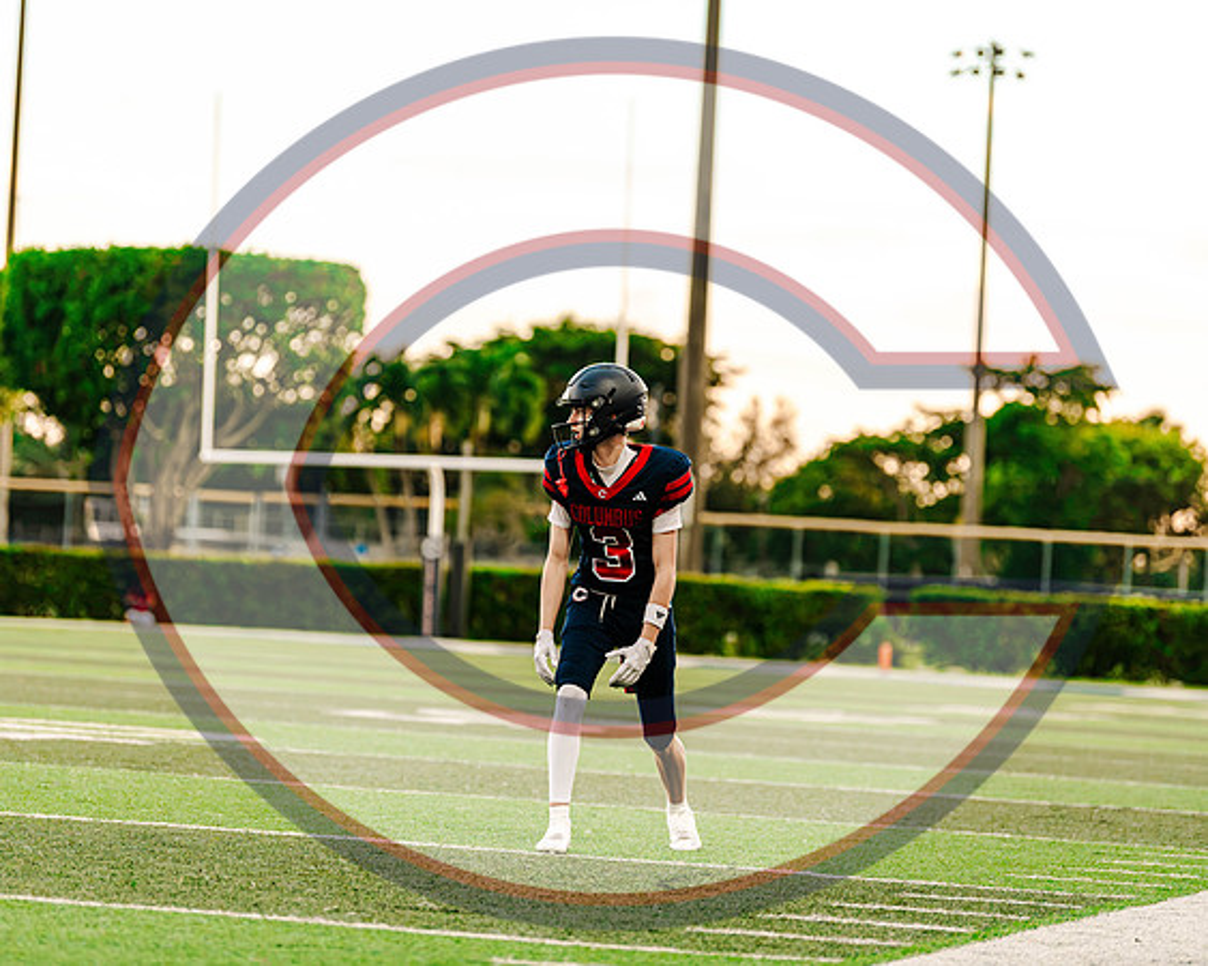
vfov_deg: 10.2
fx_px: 5434
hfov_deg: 12.7
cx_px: 586
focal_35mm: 152
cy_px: 483
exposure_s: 1/1000
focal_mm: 135
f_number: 2.8
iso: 1250
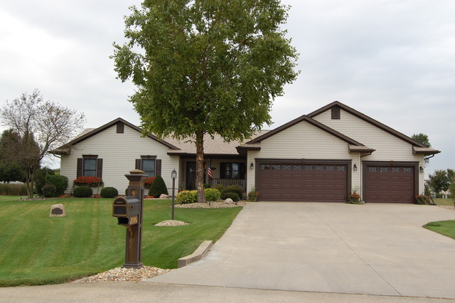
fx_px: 455
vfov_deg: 36.8
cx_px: 228
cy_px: 152
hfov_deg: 53.2
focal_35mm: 36
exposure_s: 1/200
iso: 200
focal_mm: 24
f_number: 7.1
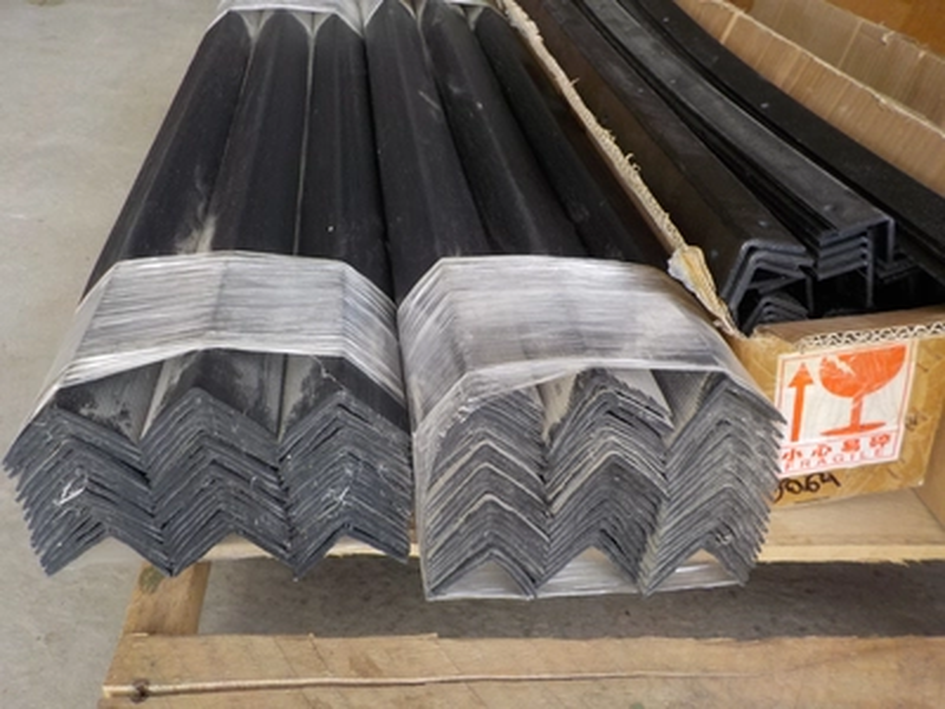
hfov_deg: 60.0
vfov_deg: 46.8
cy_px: 354
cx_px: 472
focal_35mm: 30
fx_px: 819
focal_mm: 4.1
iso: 125
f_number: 3.3
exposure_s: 1/125
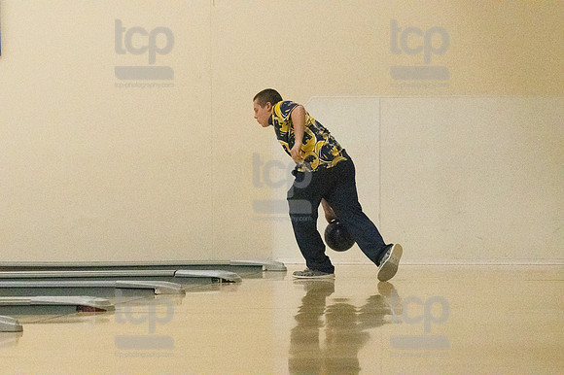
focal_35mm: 165
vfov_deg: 8.3
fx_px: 2583
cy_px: 188
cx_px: 282
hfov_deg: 12.5
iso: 10000
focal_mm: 110
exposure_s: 1/1250
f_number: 4.5
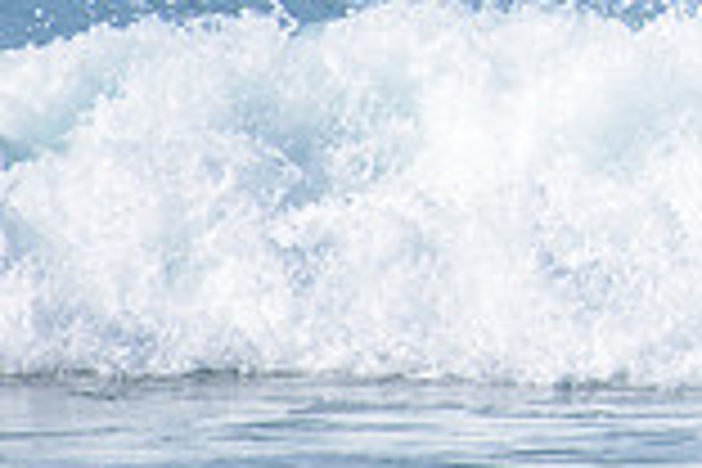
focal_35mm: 1857
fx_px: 36209
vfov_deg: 0.7
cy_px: -326
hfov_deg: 1.1
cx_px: 1260
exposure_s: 1/2000
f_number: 5.6
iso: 160
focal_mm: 500
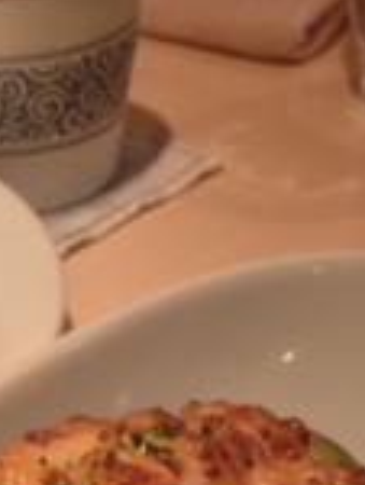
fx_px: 1472
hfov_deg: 14.1
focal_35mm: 105
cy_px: 537
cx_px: 110
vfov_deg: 18.0
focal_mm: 4.28
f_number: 2.4
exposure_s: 1/20
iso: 160
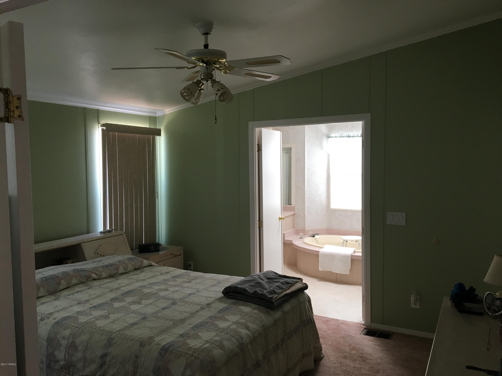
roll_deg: -0.1
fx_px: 421
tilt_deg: -4.1
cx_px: 251
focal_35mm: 29
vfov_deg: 48.2
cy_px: 188
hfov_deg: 61.7
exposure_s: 1/30
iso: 40
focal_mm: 4.15
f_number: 2.2
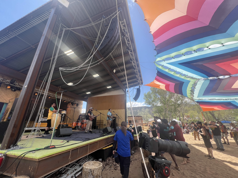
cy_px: 89
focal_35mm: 13
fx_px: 89
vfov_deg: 89.9
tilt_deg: +21.7
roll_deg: +0.1
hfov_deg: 106.2
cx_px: 119
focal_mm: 1.57
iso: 32
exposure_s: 1/704
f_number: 1.8
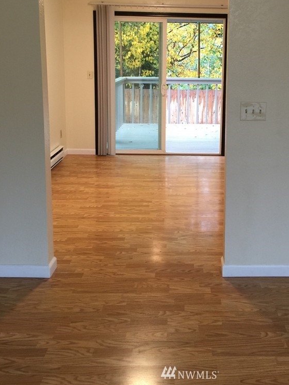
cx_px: 190
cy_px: 127
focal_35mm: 40
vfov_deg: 46.0
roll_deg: -1.1
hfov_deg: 35.7
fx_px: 445
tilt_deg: -9.4
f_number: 2.2
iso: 40
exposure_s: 1/15
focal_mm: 4.15
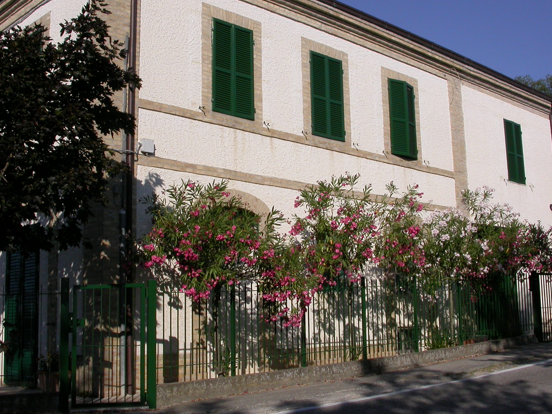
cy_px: 172
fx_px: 734
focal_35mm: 46
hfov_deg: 41.2
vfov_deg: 31.5
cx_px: 260
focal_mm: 7.85
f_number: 7.5
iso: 100
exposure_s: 1/544
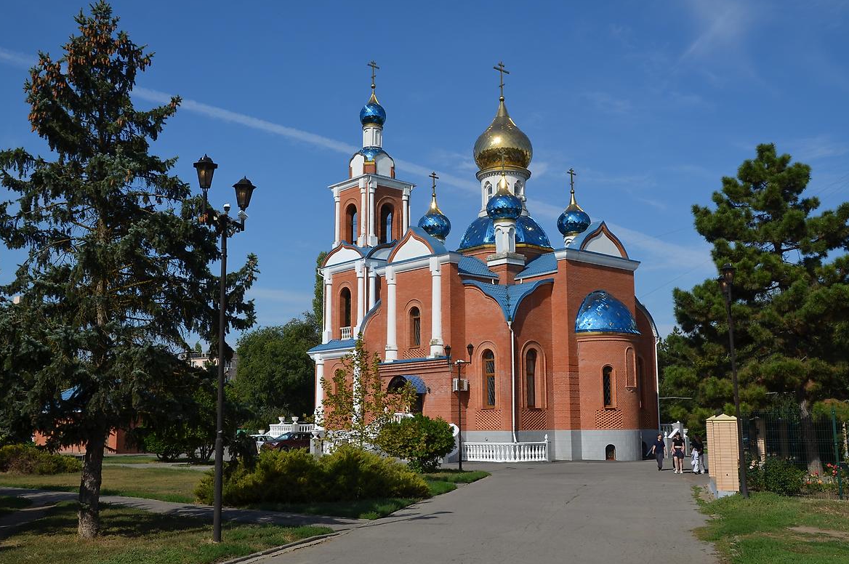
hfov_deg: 51.9
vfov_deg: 35.9
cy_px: 286
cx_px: 429
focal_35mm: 37
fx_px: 872
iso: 100
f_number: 10
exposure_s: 1/400
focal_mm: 24
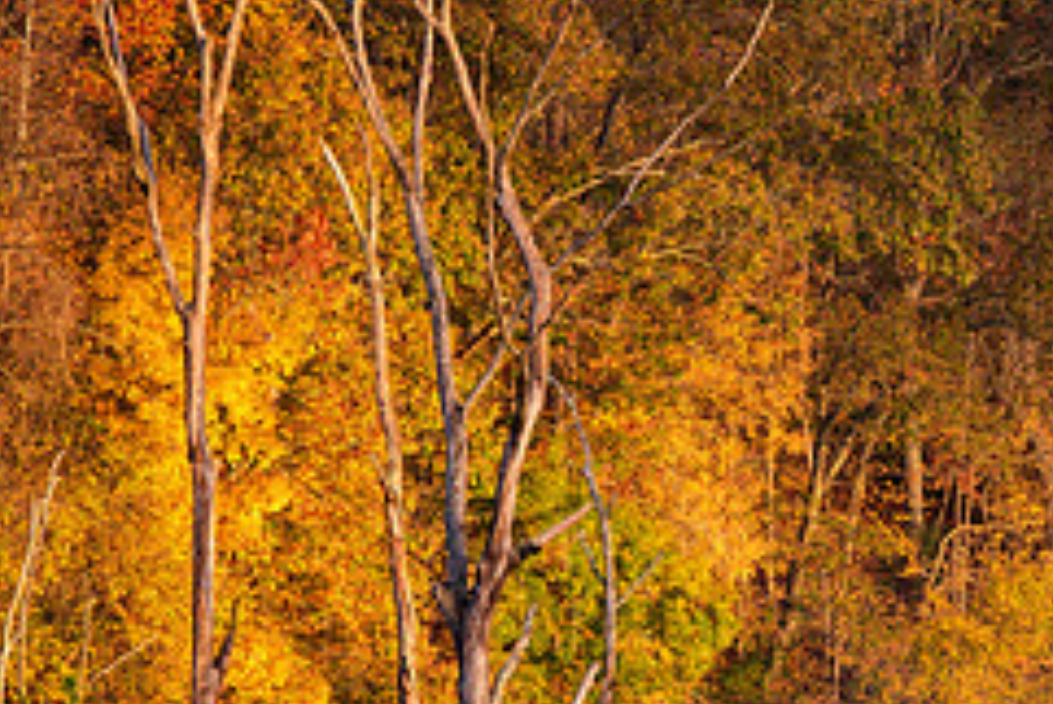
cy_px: 645
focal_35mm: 482
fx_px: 14106
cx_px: 843
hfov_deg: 4.3
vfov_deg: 2.9
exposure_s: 1/10
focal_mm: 200
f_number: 10
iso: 64
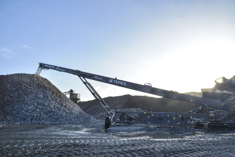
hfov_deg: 73.7
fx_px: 157
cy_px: 78
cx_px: 118
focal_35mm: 24
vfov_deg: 53.2
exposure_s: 1/125
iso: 1000
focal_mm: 24
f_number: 22
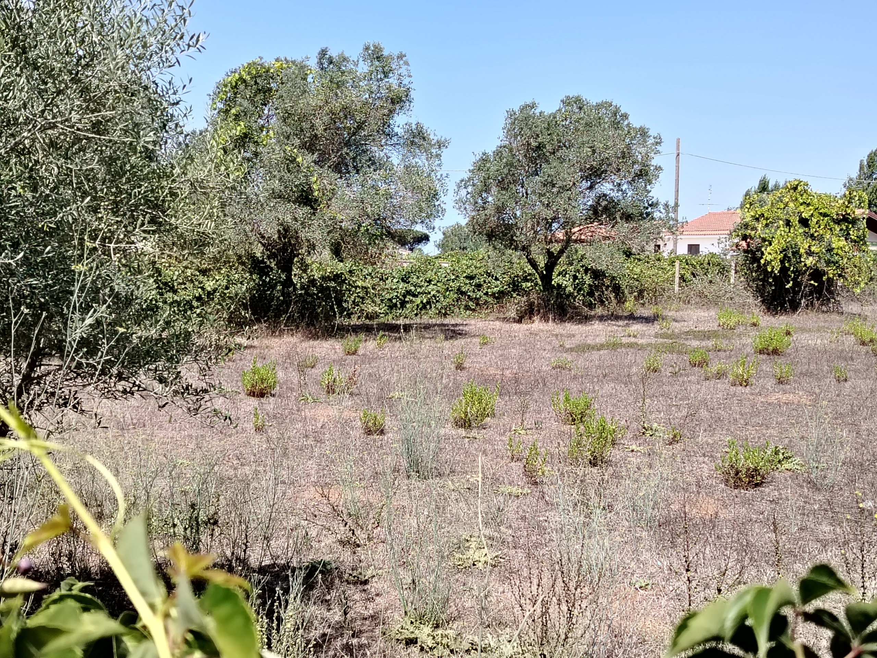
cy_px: 329
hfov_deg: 38.2
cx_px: 438
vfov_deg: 29.1
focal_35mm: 50
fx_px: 1267
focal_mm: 5.25
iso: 100
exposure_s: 1/612
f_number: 1.75
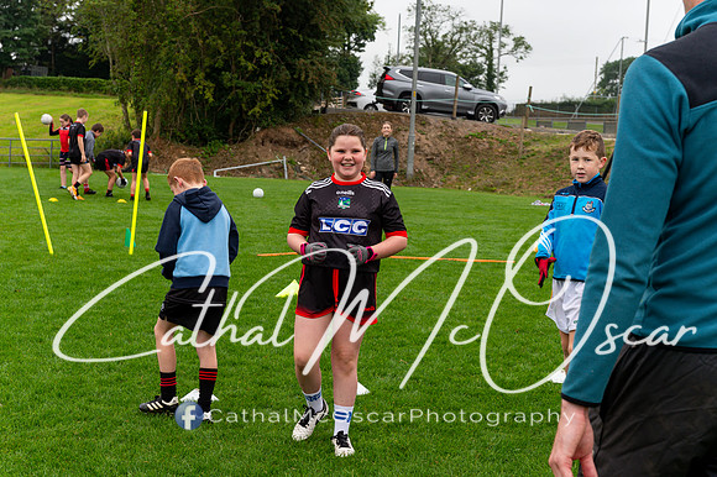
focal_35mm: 71
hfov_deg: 28.4
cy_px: 235
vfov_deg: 19.1
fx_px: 1416
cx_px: 353
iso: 500
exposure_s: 1/250
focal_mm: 70
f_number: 5
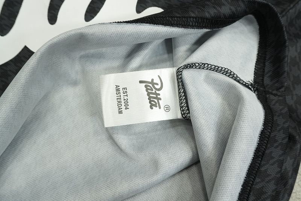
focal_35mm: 34
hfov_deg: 55.1
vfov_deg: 38.3
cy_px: 100
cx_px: 150
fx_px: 288
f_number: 8
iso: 1000
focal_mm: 23
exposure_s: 1/160
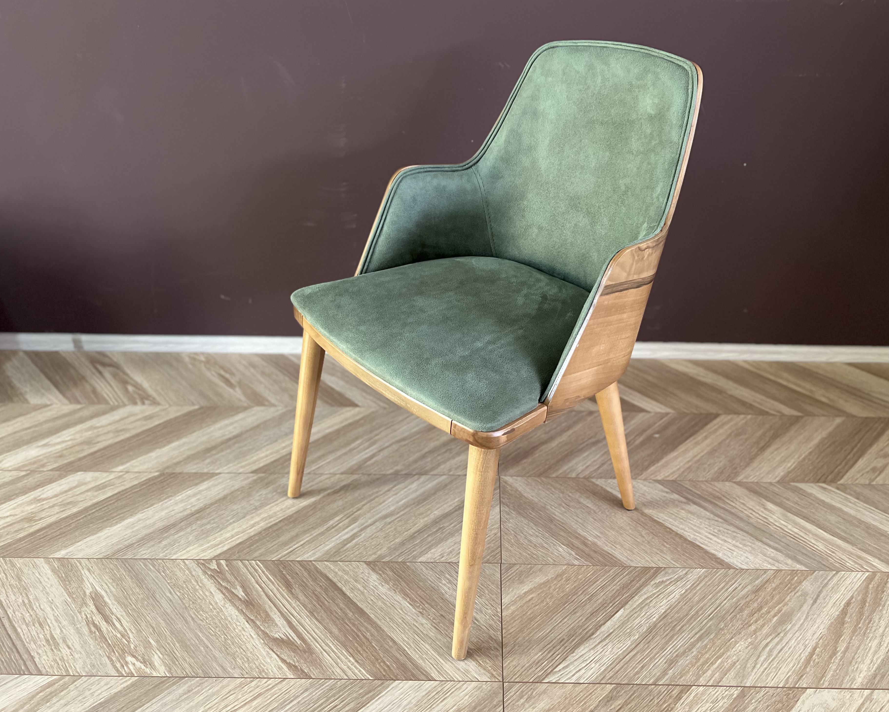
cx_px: 483
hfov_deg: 62.1
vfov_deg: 51.5
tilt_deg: -31.7
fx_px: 737
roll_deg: -1.1
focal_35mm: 28
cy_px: 351
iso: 320
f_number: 1.5
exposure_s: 1/50
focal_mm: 5.7
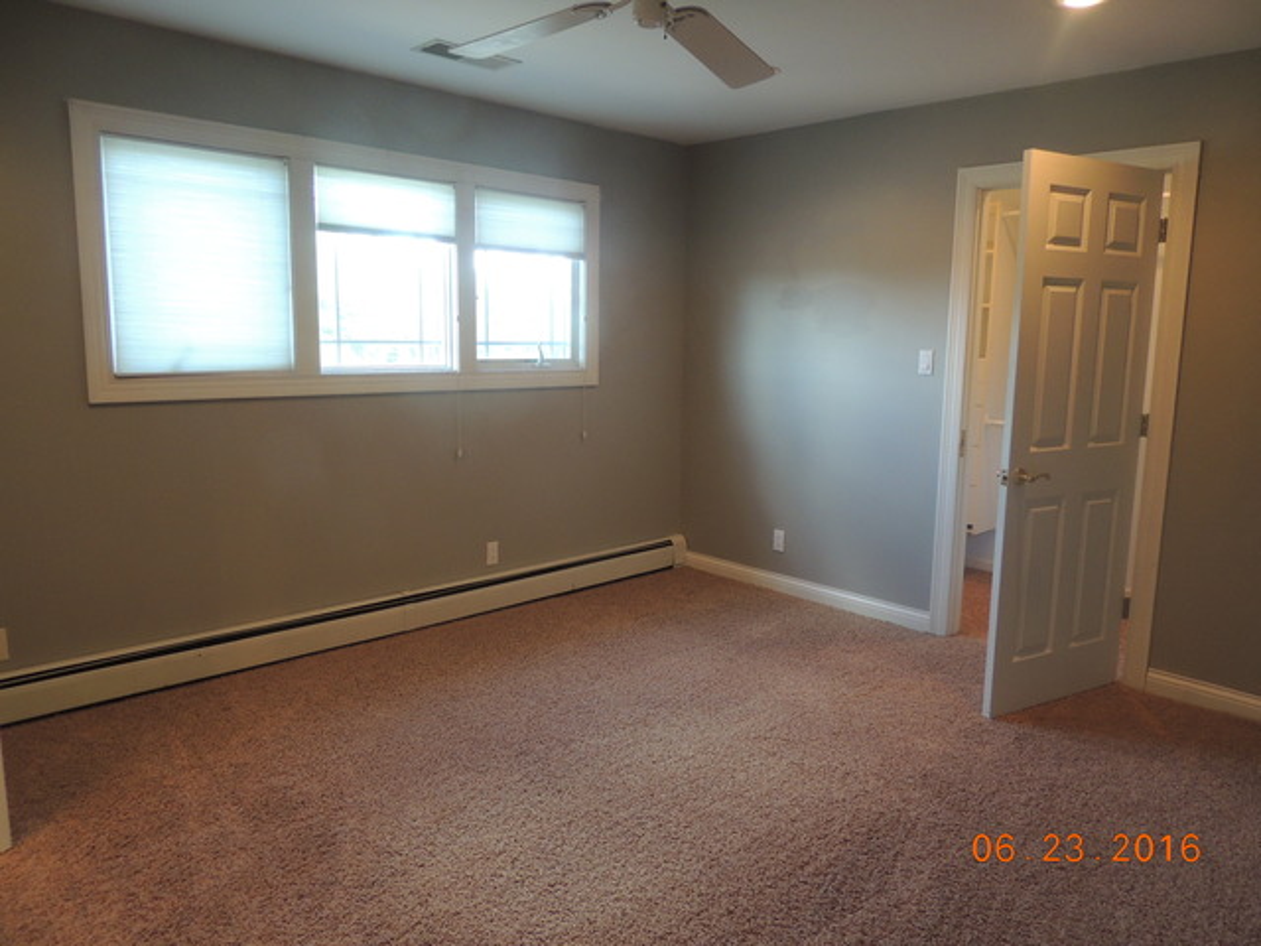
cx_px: 630
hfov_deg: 71.6
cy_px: 473
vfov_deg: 56.8
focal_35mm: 24
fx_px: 874
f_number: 3
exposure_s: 1/30
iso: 250
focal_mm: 4.3
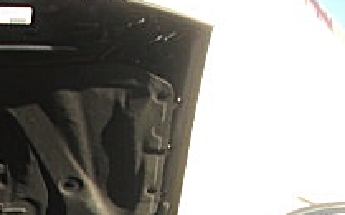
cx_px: -78
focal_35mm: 117
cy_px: 375
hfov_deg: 17.0
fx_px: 1099
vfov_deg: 10.5
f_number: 2.8
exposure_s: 1/200
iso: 50
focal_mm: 6.3
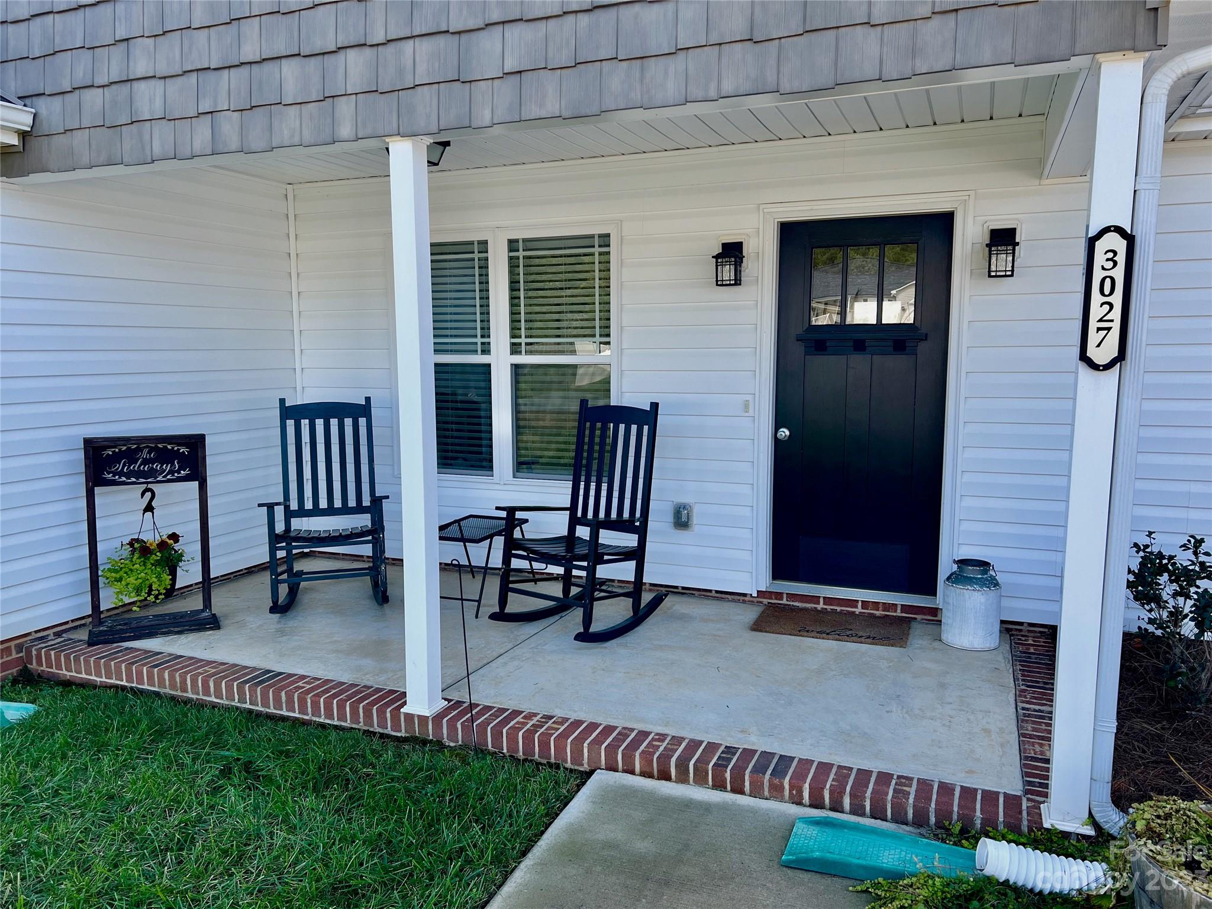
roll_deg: +0.3
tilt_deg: -7.8
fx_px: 910
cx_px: 606
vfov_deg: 53.1
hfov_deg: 67.3
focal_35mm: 26
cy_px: 454
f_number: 1.5
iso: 50
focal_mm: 5.7
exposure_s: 1/718
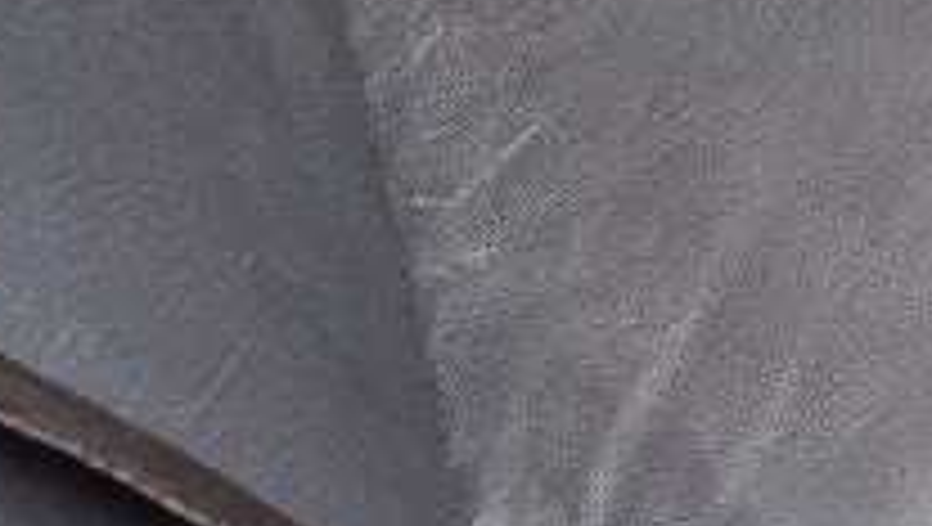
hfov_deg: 11.4
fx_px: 4305
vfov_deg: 5.8
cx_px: 1733
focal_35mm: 174
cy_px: -1744
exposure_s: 1/100
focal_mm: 5.4
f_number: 1.8
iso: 200
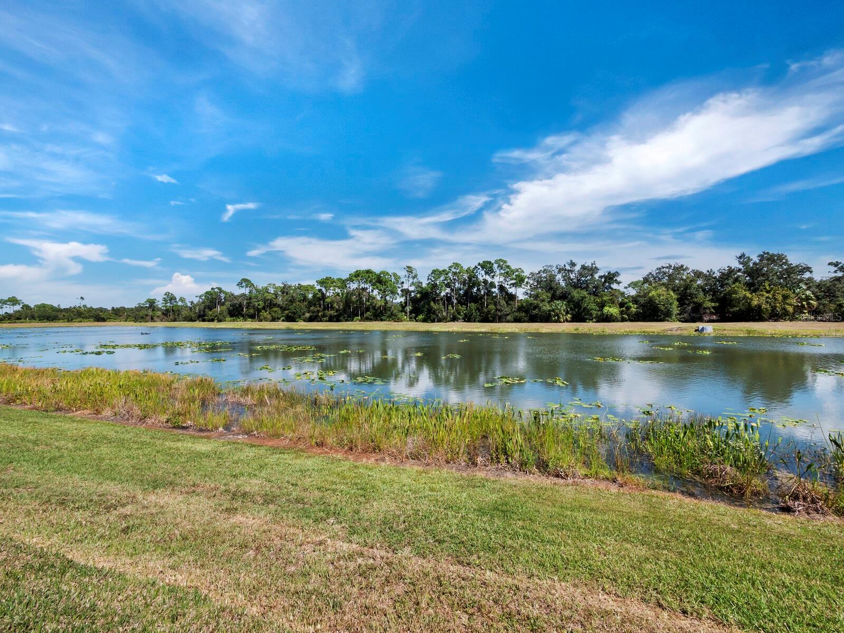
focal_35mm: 14
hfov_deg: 102.1
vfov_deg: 85.7
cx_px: 422
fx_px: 341
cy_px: 316
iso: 400
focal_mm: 7
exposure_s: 1/250
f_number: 11
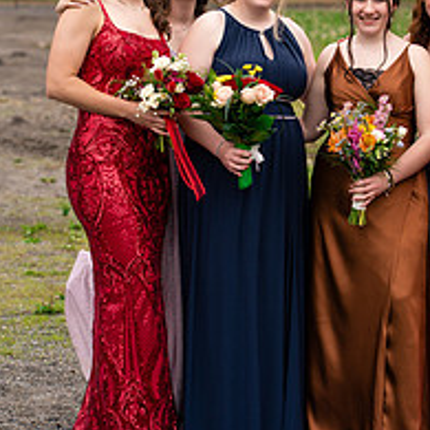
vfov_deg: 10.4
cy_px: 104
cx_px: 311
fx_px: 2347
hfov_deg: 10.5
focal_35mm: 167
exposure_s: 1/1000
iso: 400
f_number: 3.5
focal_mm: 85
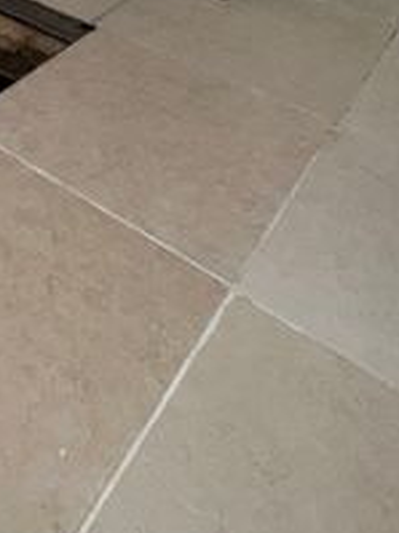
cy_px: -248
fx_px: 723
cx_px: -129
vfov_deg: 28.3
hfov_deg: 26.0
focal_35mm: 47
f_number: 2.2
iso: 100
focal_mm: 2.22
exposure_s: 1/60
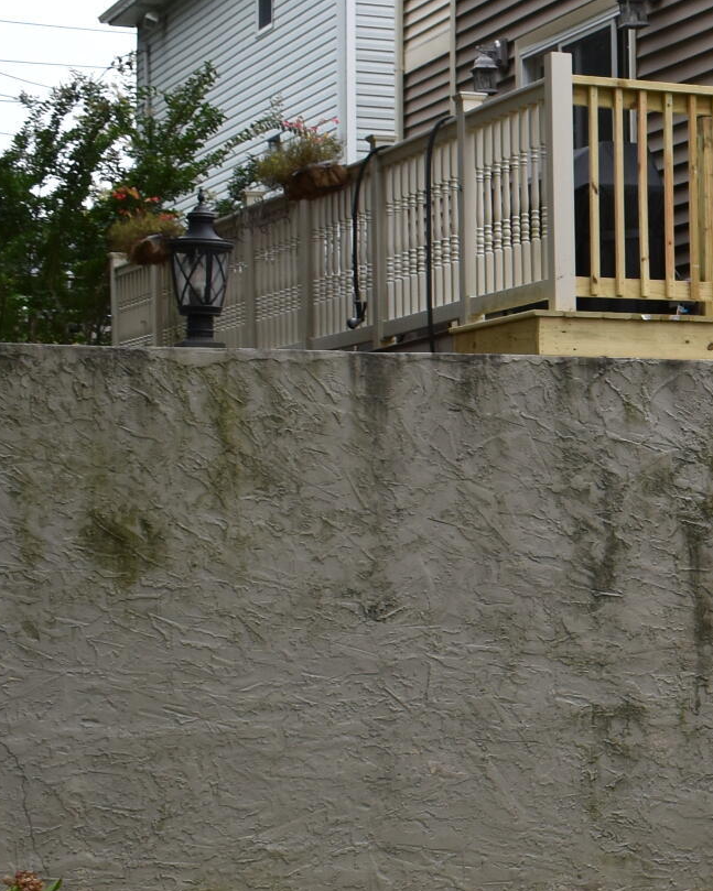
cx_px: 1148
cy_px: 562
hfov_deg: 14.9
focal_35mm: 94
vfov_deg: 20.3
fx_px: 2480
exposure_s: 1/250
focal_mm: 18
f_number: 5.6
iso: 200
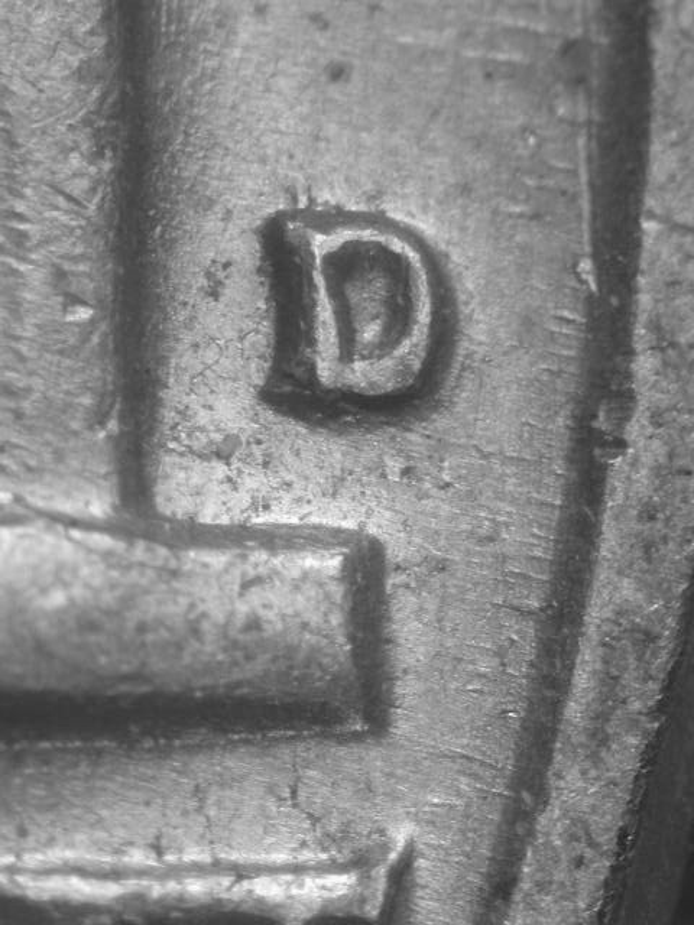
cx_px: 347
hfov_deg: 10.5
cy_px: 462
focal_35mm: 141
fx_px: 3769
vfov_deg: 14.0
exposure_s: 1/4.4
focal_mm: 29.3
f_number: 4.8
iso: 100
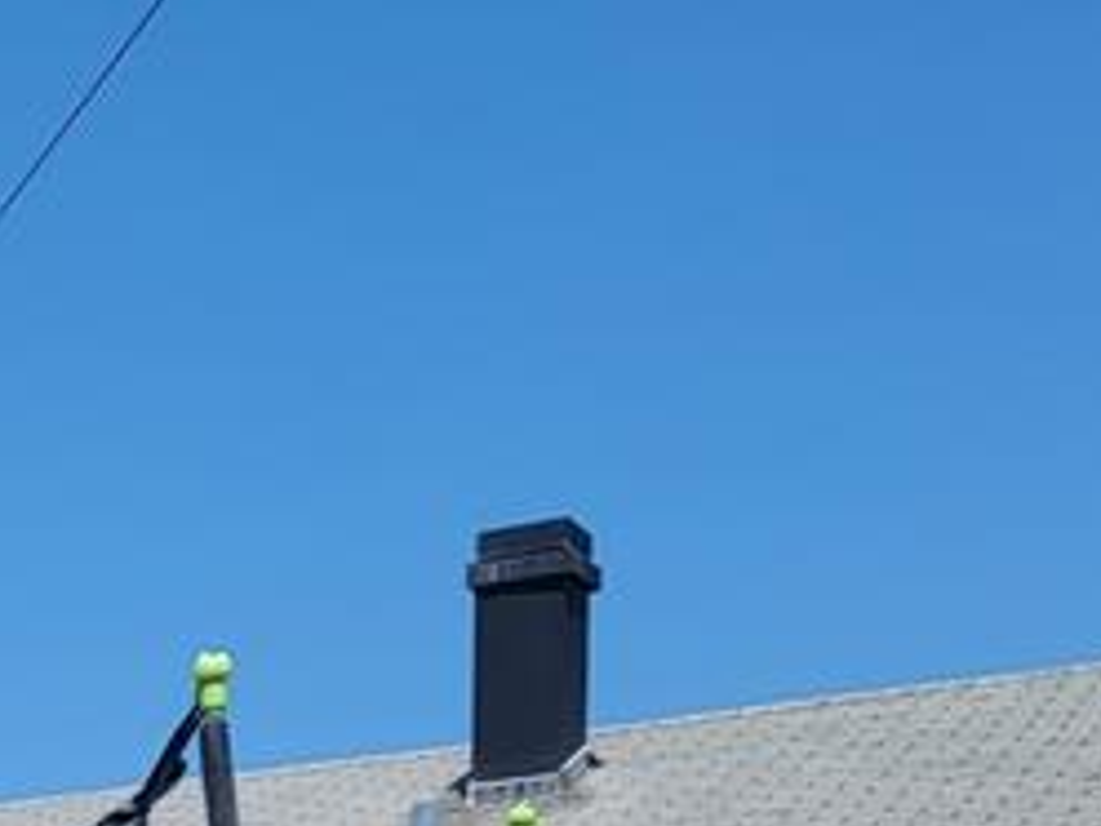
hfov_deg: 17.4
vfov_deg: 13.2
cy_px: 1559
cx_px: -648
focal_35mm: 99
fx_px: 3149
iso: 16
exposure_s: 1/1064
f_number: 1.8
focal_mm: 6.7
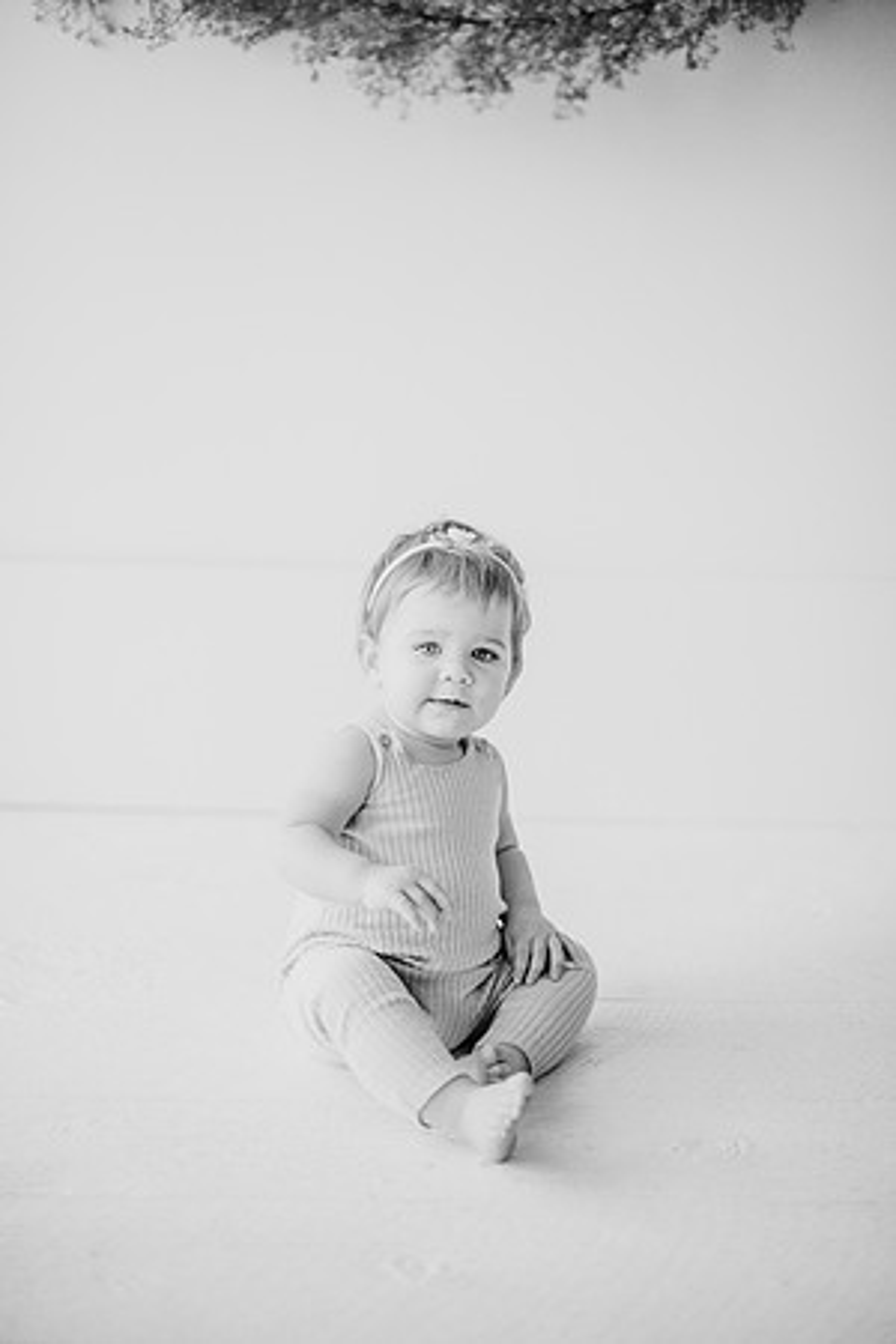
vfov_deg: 39.6
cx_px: 448
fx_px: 1867
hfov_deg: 27.0
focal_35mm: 50
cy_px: 672
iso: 640
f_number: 1.8
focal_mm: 50
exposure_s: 1/500
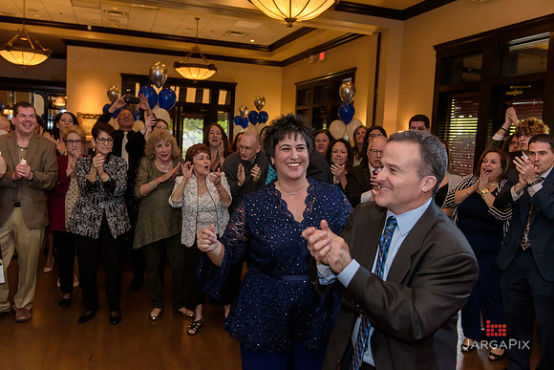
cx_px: 277
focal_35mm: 32
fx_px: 493
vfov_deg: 41.1
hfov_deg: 58.7
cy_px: 185
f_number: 3.2
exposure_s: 1/125
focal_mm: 32
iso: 1600
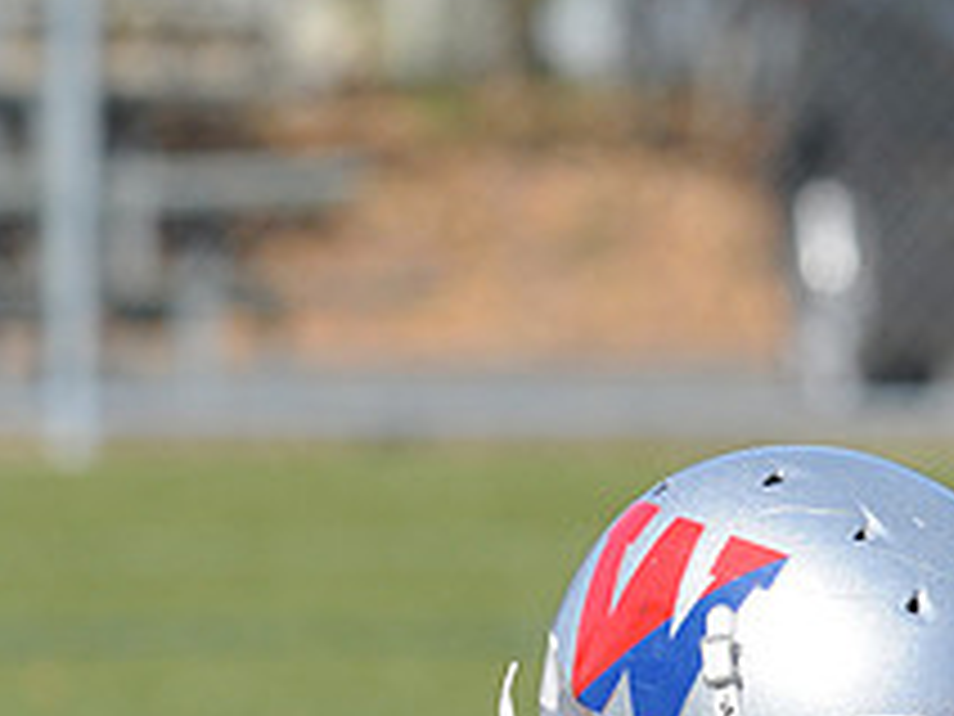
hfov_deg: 1.7
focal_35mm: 1181
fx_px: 32548
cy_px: 1247
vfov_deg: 1.3
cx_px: 488
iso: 200
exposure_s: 1/500
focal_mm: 300
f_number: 7.1
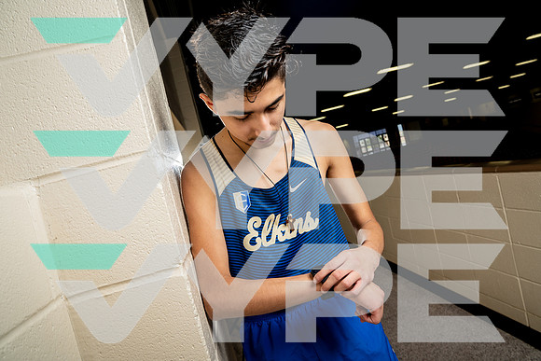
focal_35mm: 25
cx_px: 270
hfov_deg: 71.5
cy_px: 180
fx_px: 376
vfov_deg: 51.3
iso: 320
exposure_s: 1/250
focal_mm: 25
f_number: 5.6
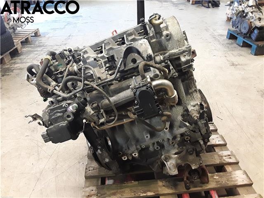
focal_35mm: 28
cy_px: 99
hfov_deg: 63.4
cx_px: 132
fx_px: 214
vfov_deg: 49.7
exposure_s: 1/50
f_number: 1.9
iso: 200
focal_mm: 2.91
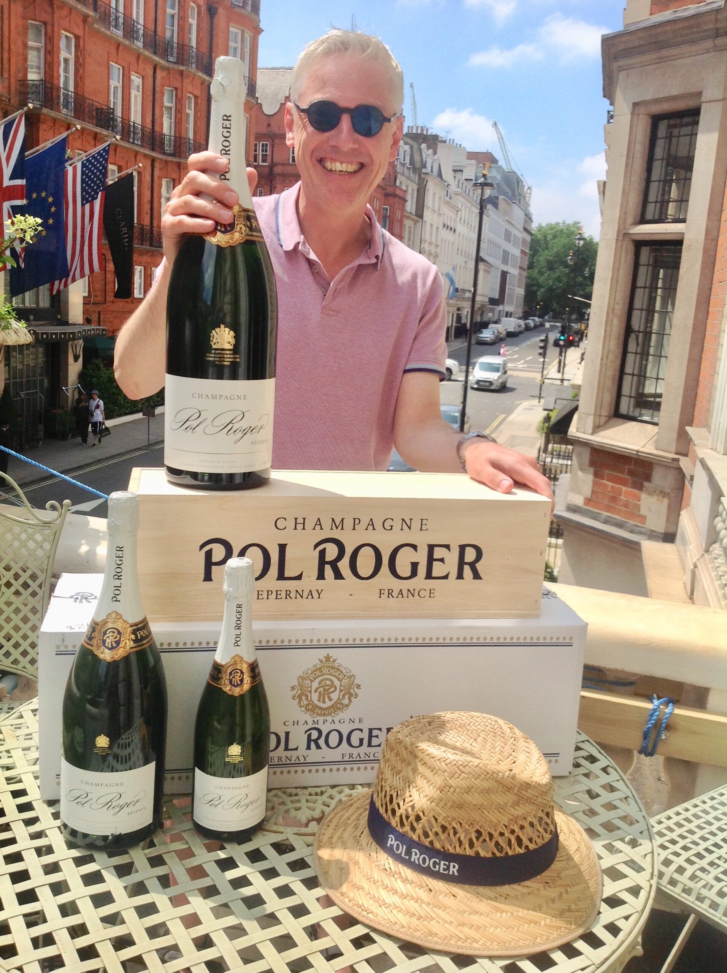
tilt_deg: -9.1
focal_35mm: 35
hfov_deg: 40.6
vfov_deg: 52.7
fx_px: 983
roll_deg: -4.4
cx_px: 364
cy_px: 486
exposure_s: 1/1890
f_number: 2.4
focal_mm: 4.28
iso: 50
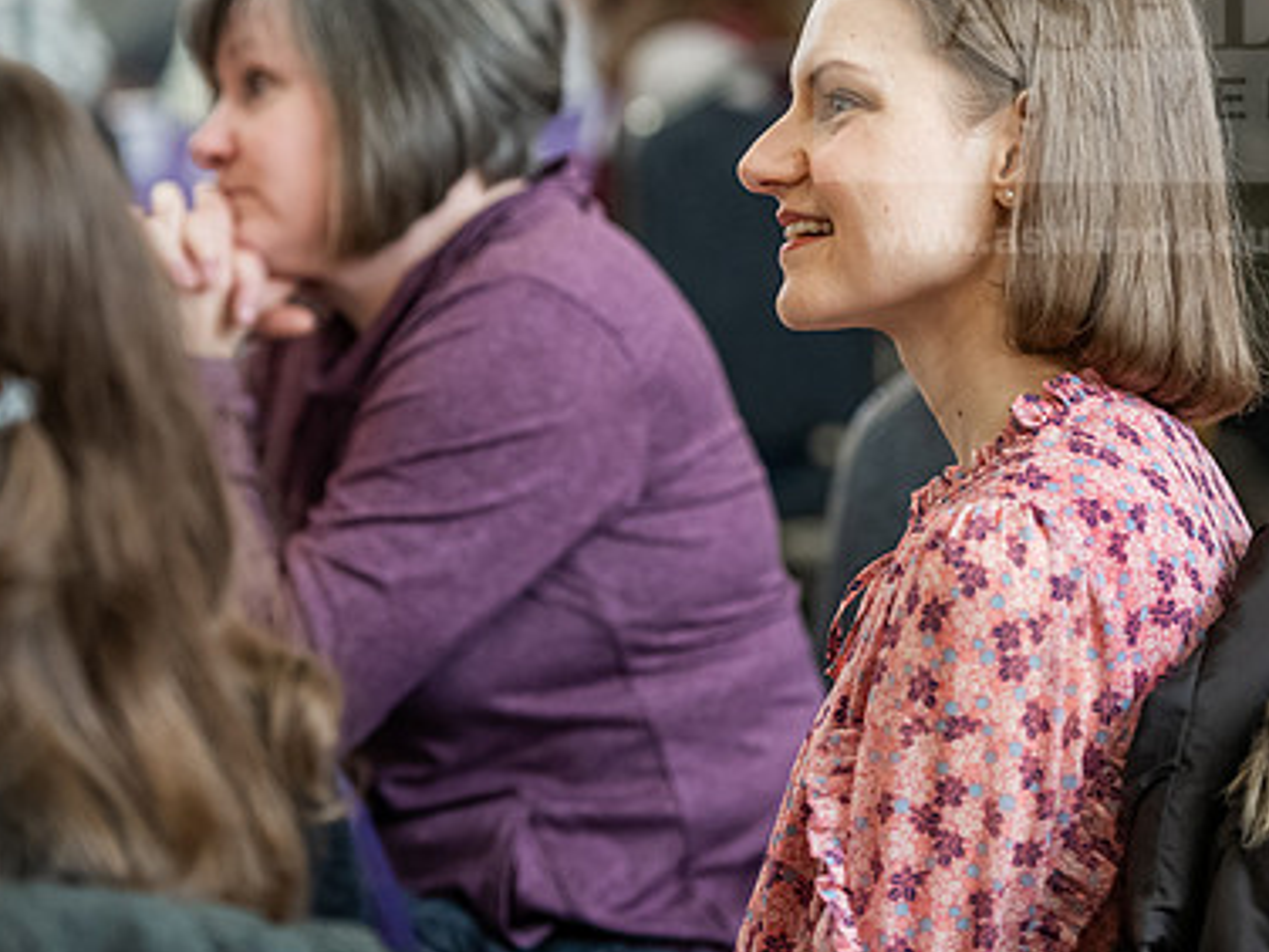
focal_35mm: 172
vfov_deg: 8.6
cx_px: 712
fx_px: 6305
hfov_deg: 11.5
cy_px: 309
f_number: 3.2
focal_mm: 116
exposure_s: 1/200
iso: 2000
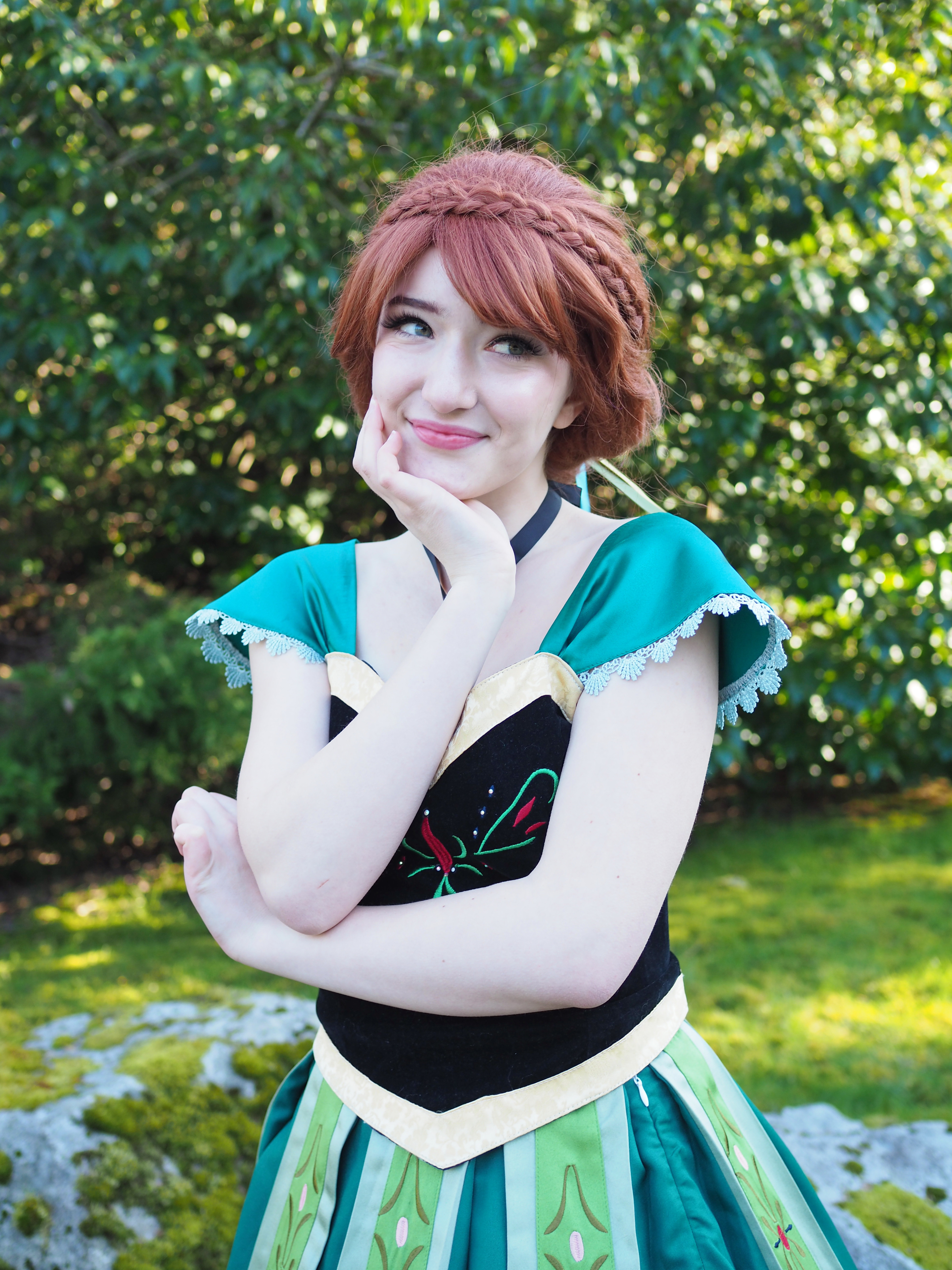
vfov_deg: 38.2
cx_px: 476
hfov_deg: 29.1
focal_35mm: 50
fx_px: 1833
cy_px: 635
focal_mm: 25
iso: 200
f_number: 2.5
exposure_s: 1/160
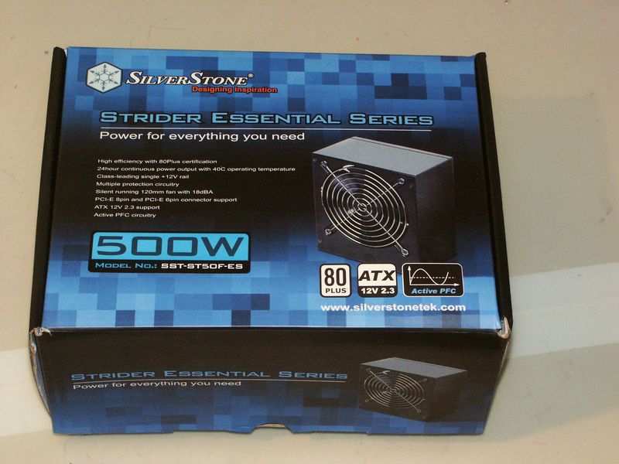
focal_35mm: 89
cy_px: 232
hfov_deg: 22.0
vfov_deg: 16.6
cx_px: 310
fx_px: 1591
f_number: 8
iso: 400
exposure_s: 1/90
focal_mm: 22.01
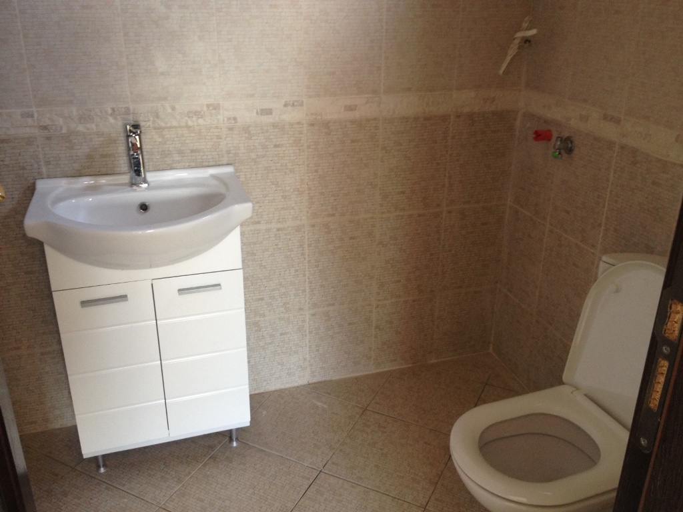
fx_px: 691
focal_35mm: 35
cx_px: 342
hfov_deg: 52.6
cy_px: 256
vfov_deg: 40.7
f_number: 2.4
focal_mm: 4.28
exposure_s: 1/20
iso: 100
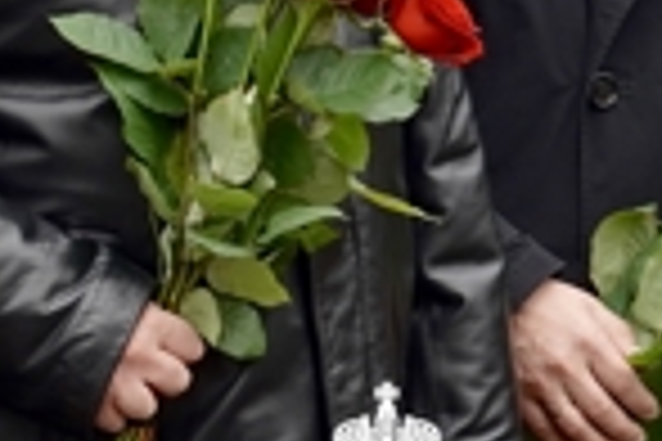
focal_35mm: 458
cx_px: -991
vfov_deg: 3.0
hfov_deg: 4.4
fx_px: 8421
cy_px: -194
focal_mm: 60
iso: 250
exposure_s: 1/160
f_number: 5.6
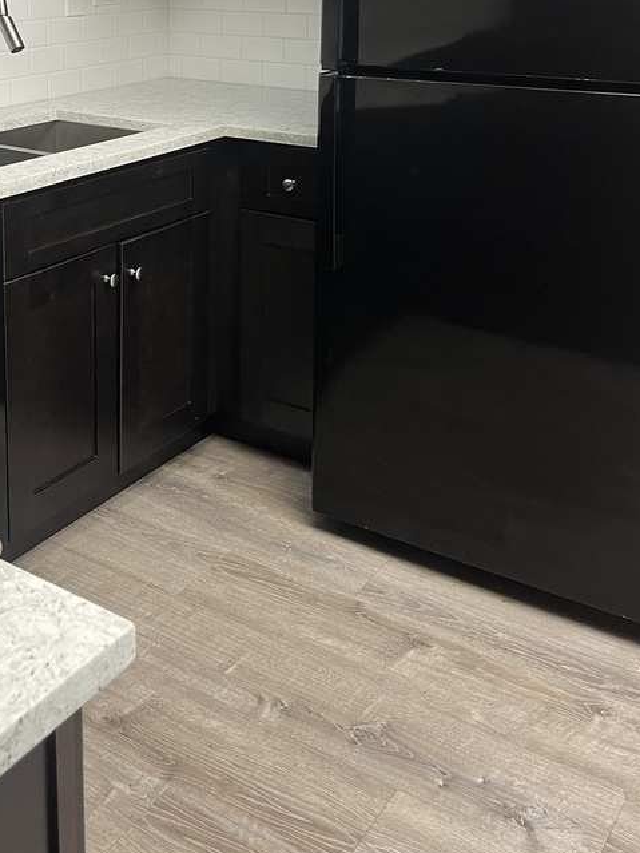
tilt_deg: -11.5
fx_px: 1084
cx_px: 127
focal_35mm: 44
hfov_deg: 32.0
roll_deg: +0.2
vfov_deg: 41.0
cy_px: 160
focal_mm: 5.1
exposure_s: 1/60
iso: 160
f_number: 1.6
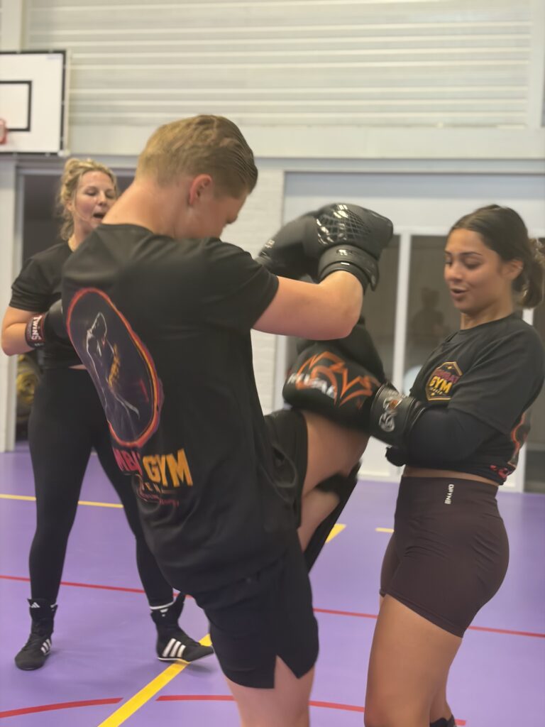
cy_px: 364
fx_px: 1092
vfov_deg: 36.8
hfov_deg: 28.0
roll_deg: -2.7
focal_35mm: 52
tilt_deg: -1.7
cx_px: 272
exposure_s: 1/50
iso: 100
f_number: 1.6
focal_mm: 5.96
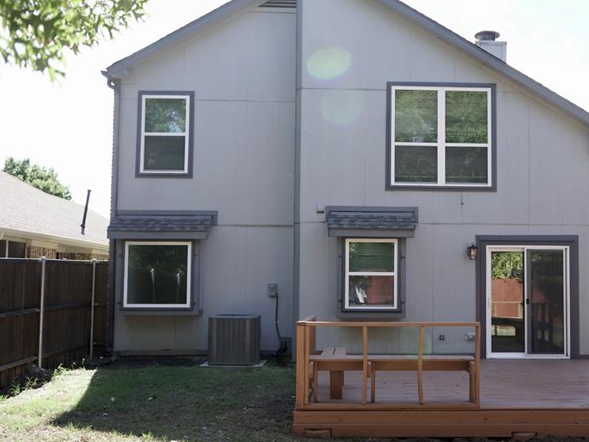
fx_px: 681
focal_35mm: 40
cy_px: 236
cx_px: 389
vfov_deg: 36.0
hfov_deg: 46.1
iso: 800
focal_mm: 28
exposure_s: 1/2000
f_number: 3.5
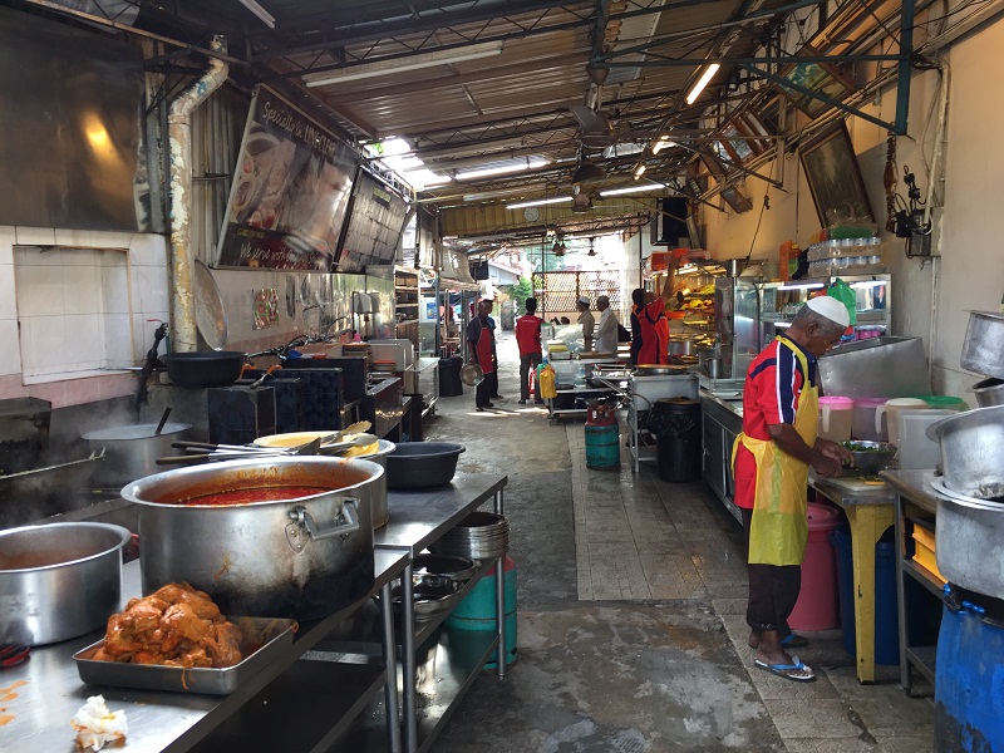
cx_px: 502
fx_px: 841
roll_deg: -0.1
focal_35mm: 29
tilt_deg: -7.5
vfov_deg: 48.2
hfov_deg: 61.7
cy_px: 376
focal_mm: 4.15
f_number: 2.2
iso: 40
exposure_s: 1/50
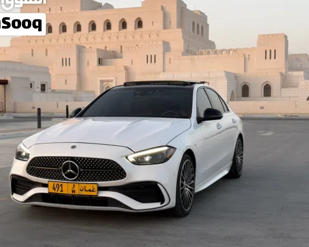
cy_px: 127
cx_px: 142
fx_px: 412
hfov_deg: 41.1
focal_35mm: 45
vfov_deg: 33.4
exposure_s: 1/271
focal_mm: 6.76
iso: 64
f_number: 1.78
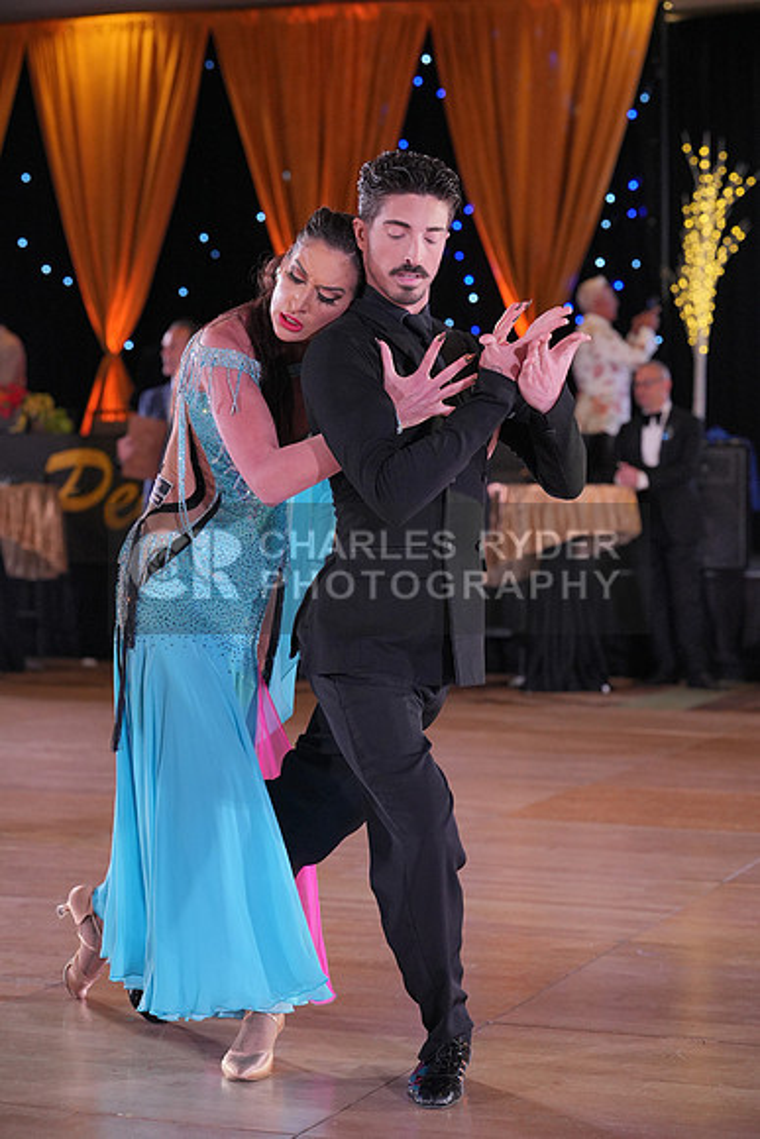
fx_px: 2563
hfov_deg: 16.9
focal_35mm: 81
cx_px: 380
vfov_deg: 25.1
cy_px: 570
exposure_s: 1/500
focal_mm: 81
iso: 2500
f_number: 4
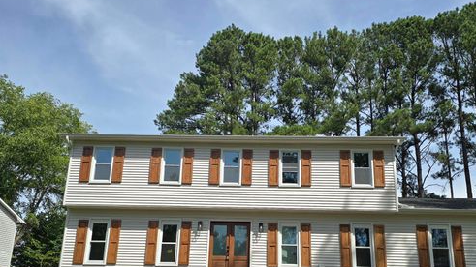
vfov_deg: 33.6
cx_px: 241
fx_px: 429
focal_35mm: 34
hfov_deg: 58.0
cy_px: 215
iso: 12
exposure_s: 1/699
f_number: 1.7
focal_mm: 6.3
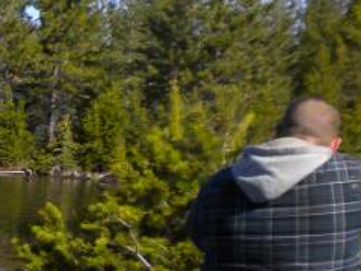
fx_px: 1220
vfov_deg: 12.6
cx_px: -237
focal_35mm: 117
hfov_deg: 15.1
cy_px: 236
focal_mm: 6.3
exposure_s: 1/475
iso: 80
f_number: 4.6
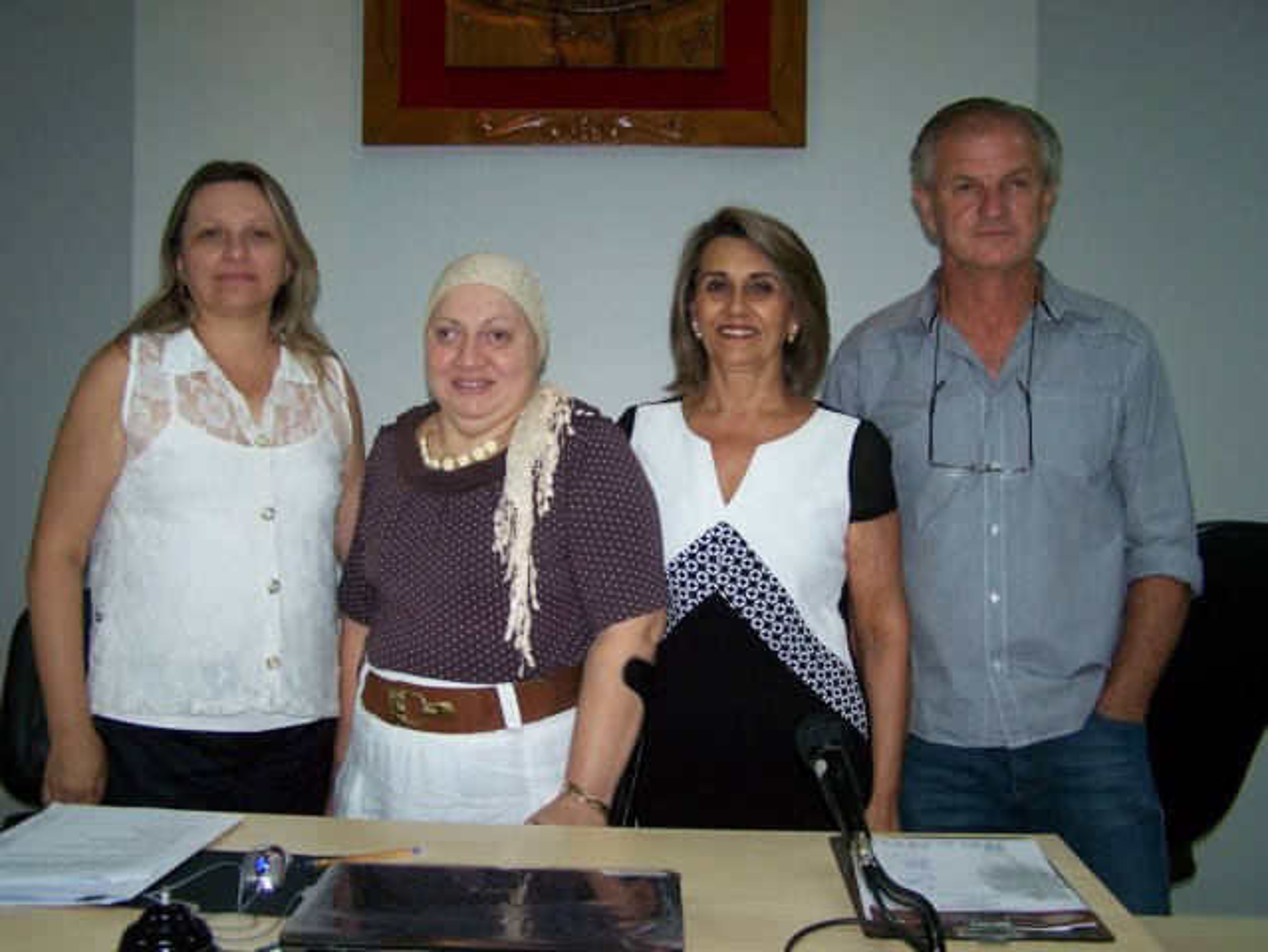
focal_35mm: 38
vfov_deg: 37.8
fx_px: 1393
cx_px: 634
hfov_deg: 49.0
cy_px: 476
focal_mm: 6.3
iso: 160
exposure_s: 1/60
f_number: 2.8
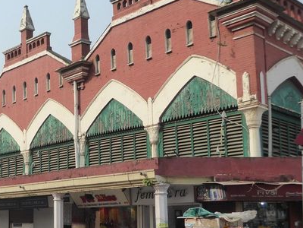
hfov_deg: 31.8
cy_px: 160
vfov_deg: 25.0
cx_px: 38
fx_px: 508
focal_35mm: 58
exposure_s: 1/800
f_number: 3.5
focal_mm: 5
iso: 160
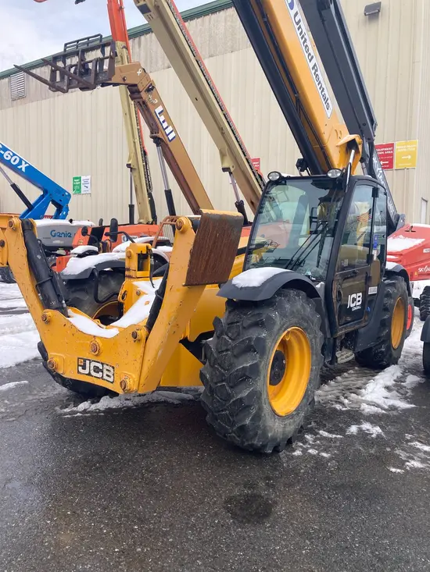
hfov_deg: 49.8
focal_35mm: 28
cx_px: 215
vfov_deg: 63.4
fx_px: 464
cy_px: 286
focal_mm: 3.99
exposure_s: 1/585
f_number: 1.8
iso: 20
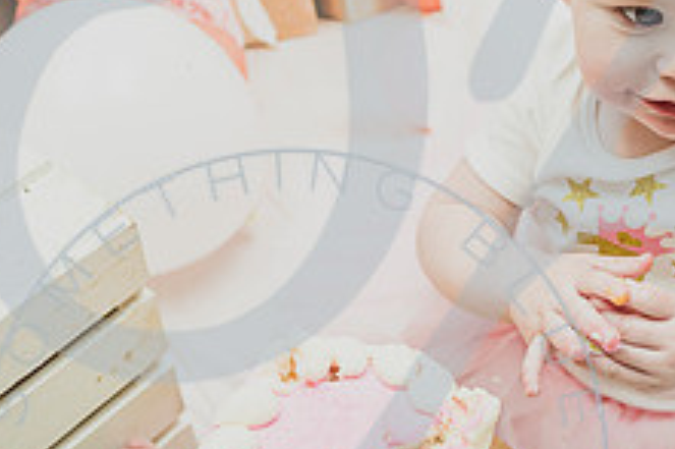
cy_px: 206
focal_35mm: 63
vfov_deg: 21.5
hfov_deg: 31.7
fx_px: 1180
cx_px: 446
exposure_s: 1/125
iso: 200
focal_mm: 24
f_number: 2.8
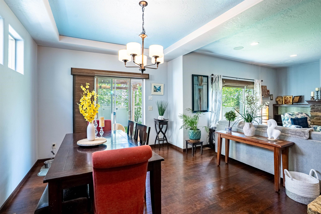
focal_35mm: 16
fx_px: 143
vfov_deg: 73.8
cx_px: 160
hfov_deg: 96.7
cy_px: 107
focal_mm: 16
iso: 400
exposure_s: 1/320
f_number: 8
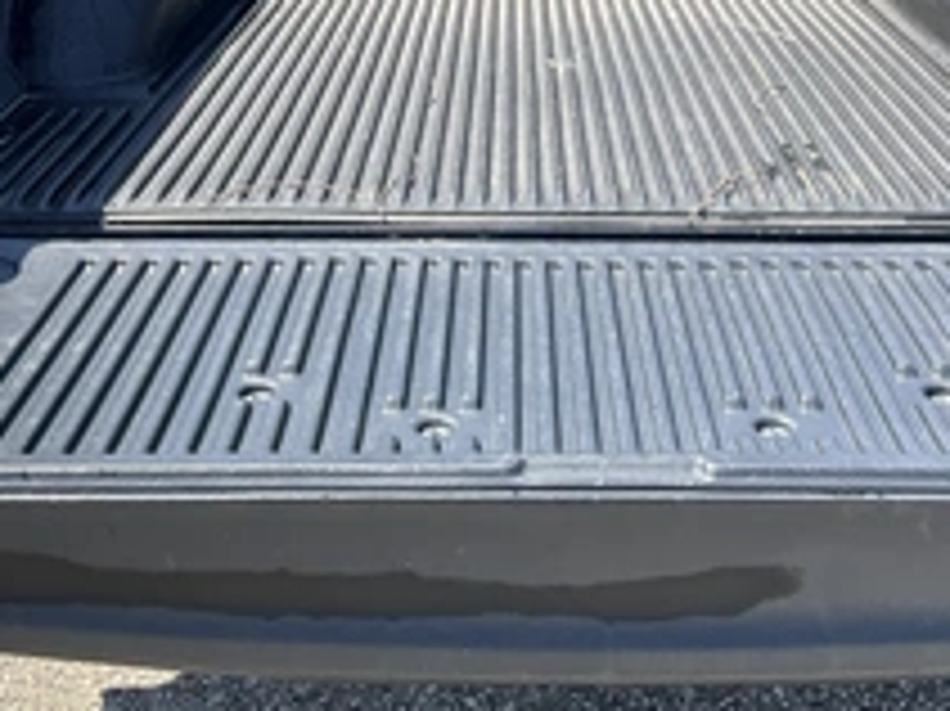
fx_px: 1509
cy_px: 122
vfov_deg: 26.0
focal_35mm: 55
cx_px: 536
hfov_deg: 34.9
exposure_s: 1/568
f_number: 1.8
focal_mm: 3
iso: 25
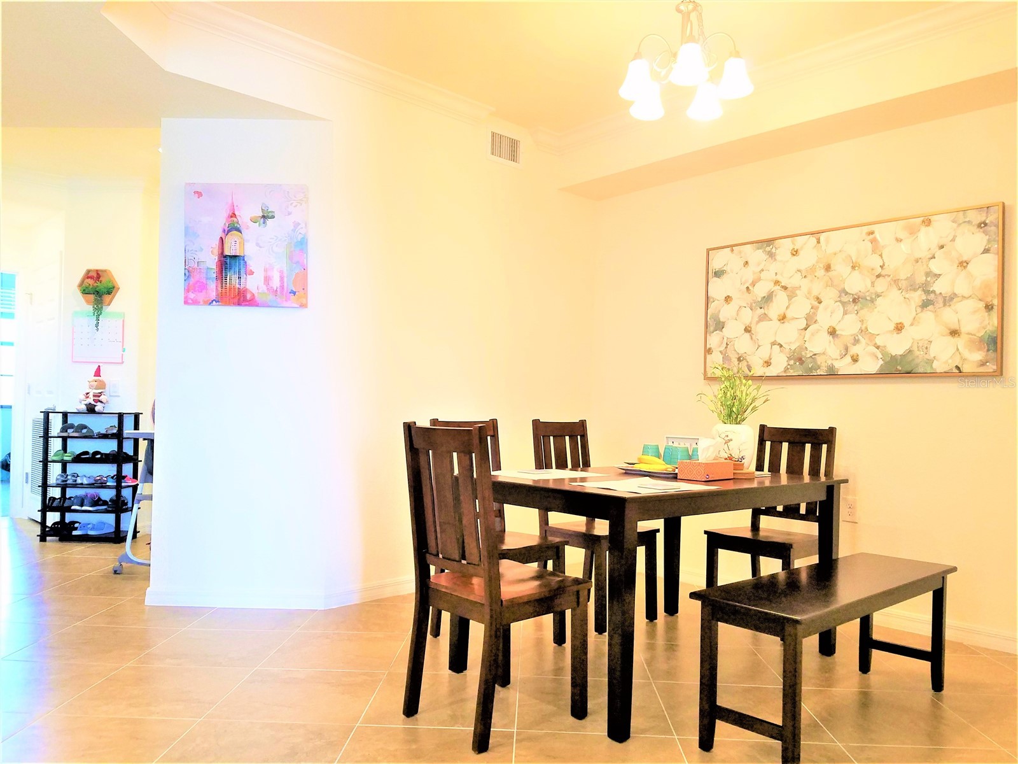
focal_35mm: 26
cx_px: 509
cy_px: 382
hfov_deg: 67.3
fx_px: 765
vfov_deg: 53.1
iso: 160
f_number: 1.7
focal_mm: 4.2
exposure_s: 1/60
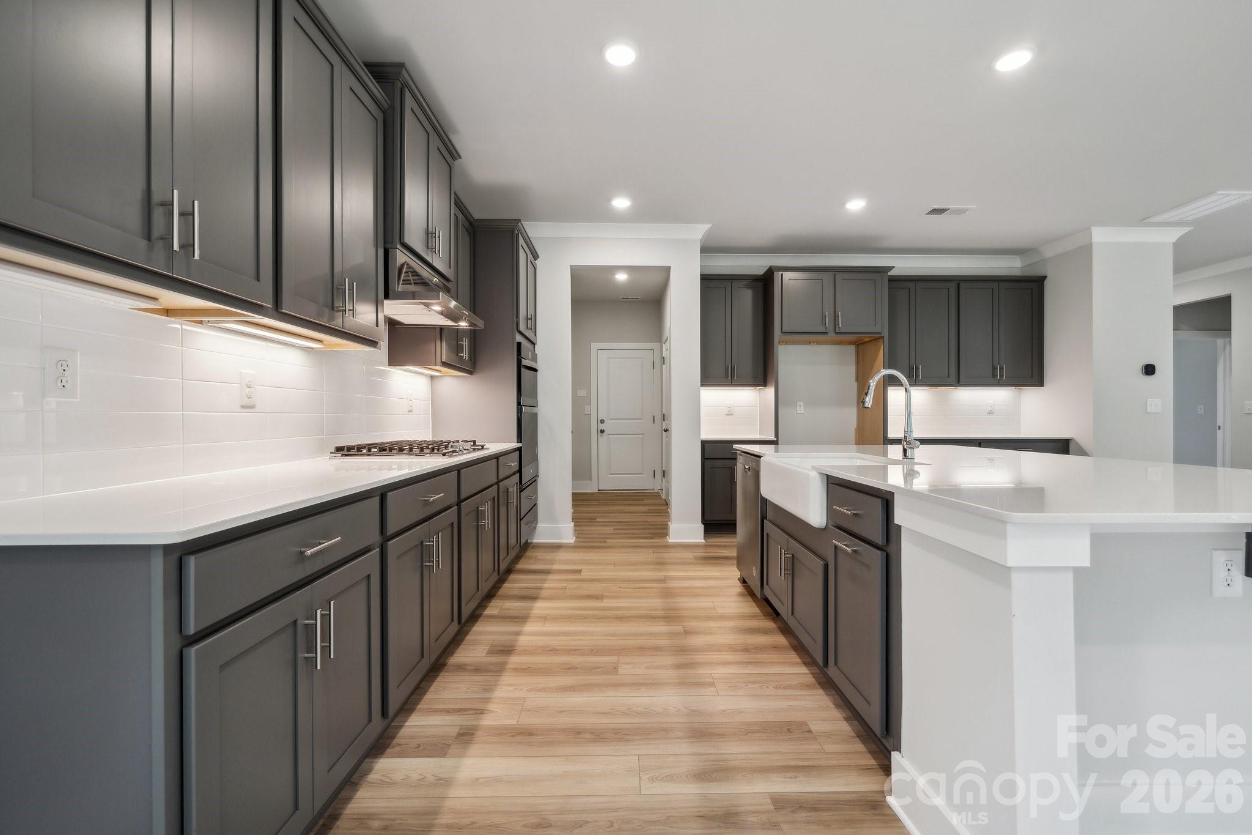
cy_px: 418
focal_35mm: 14
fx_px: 487
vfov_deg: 81.2
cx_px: 626
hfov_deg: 104.3
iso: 160
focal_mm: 14
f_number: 7.1
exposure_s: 1/20
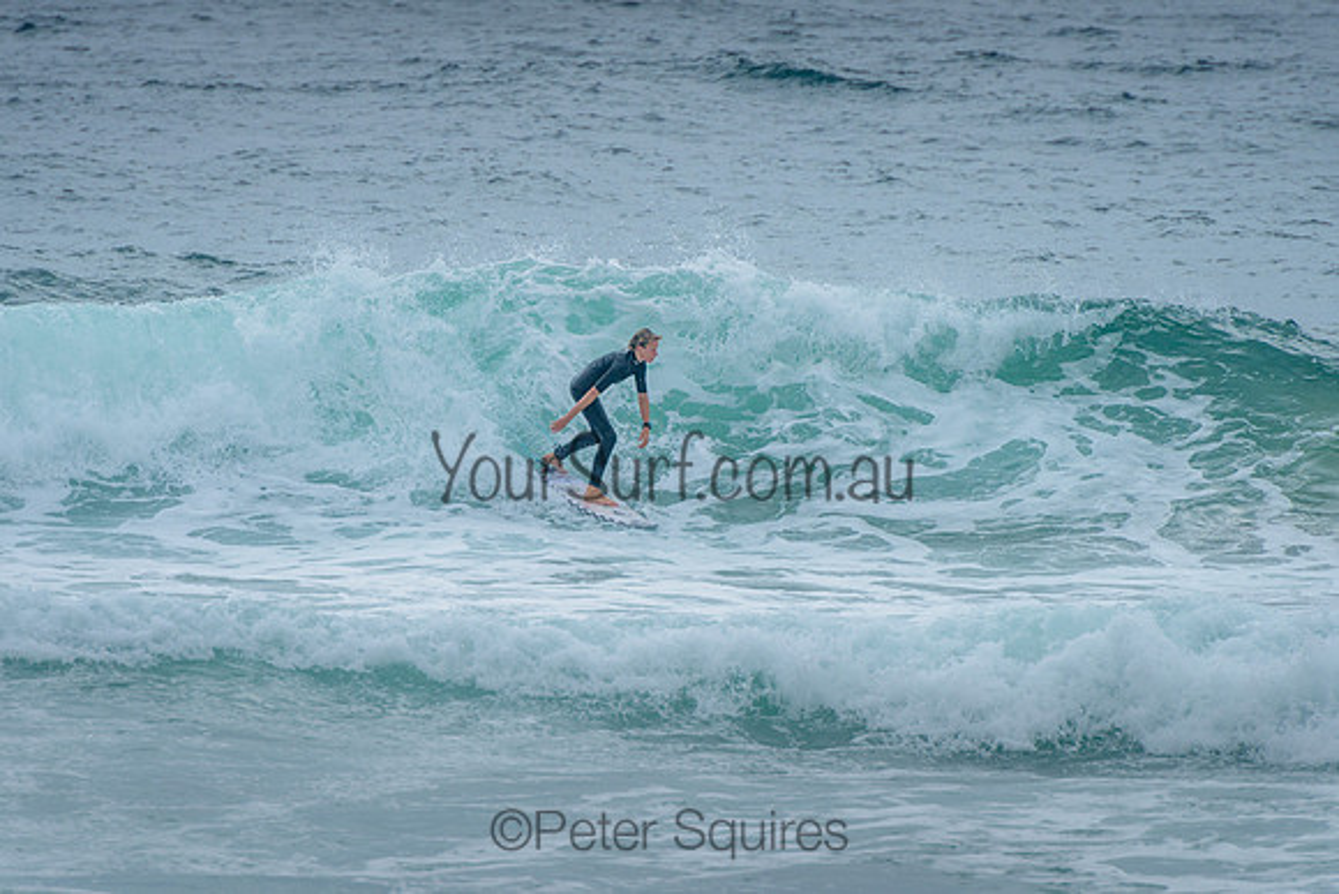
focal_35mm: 490
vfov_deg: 2.8
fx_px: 18234
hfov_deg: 4.2
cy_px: 399
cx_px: 675
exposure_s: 1/1600
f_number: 8
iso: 500
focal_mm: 400
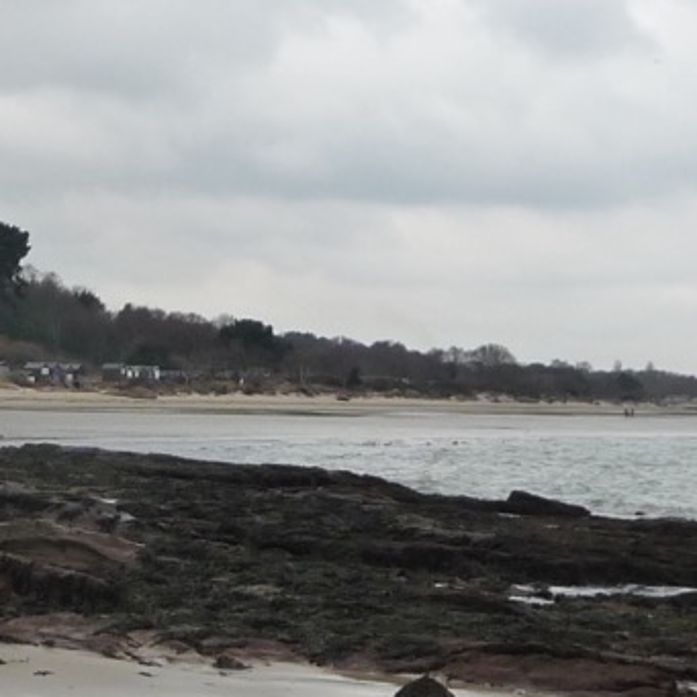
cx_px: 98
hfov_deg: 18.4
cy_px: 552
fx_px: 2119
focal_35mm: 93
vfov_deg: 18.5
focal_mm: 4.7
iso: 160
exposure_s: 1/200
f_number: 3.3
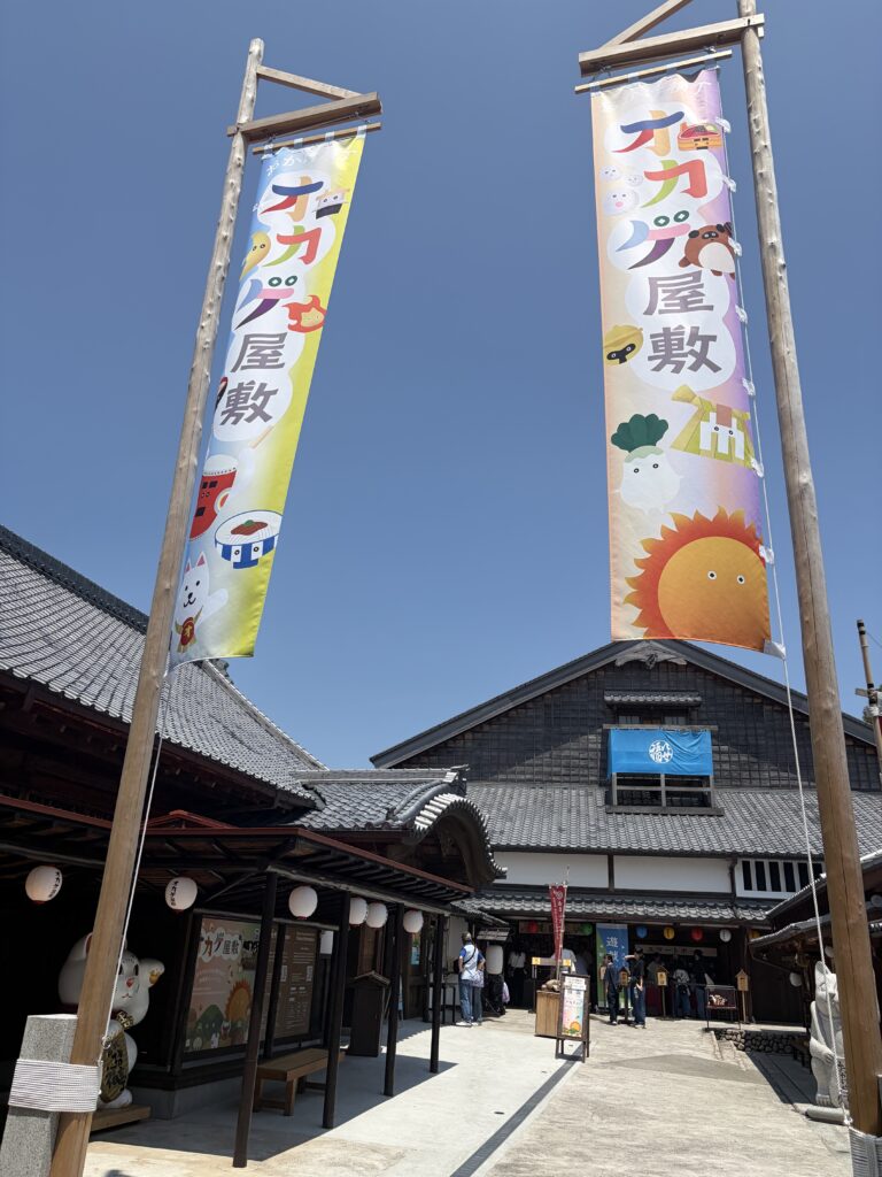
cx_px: 441
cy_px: 588
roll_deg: -1.8
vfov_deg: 67.3
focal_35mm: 26
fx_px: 883
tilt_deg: +25.5
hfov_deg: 53.1
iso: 64
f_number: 1.6
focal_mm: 5.96
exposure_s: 1/7813
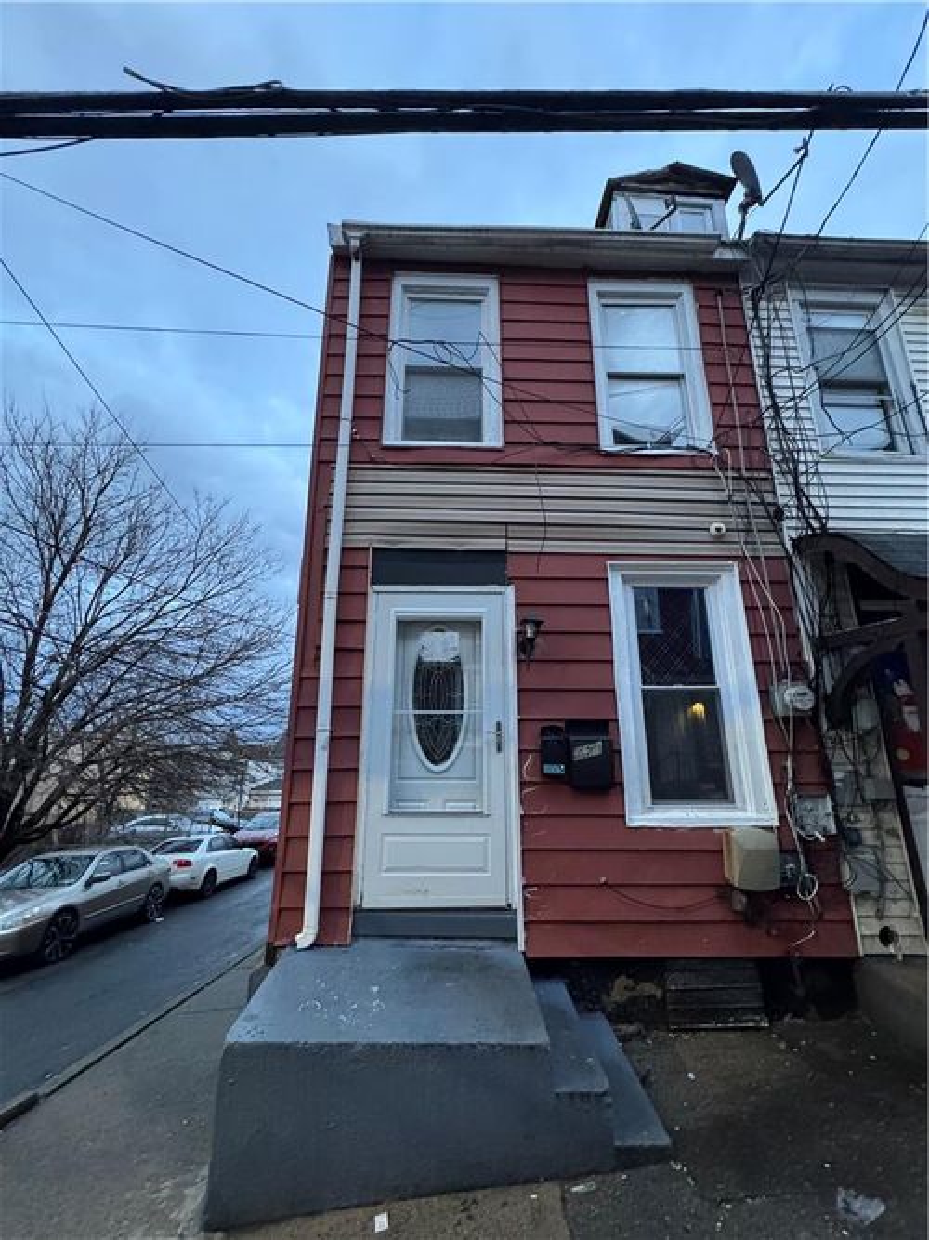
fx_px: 501
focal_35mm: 14
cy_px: 620
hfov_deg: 85.7
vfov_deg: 102.1
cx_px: 464
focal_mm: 2.22
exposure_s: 1/60
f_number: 2.2
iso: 1250
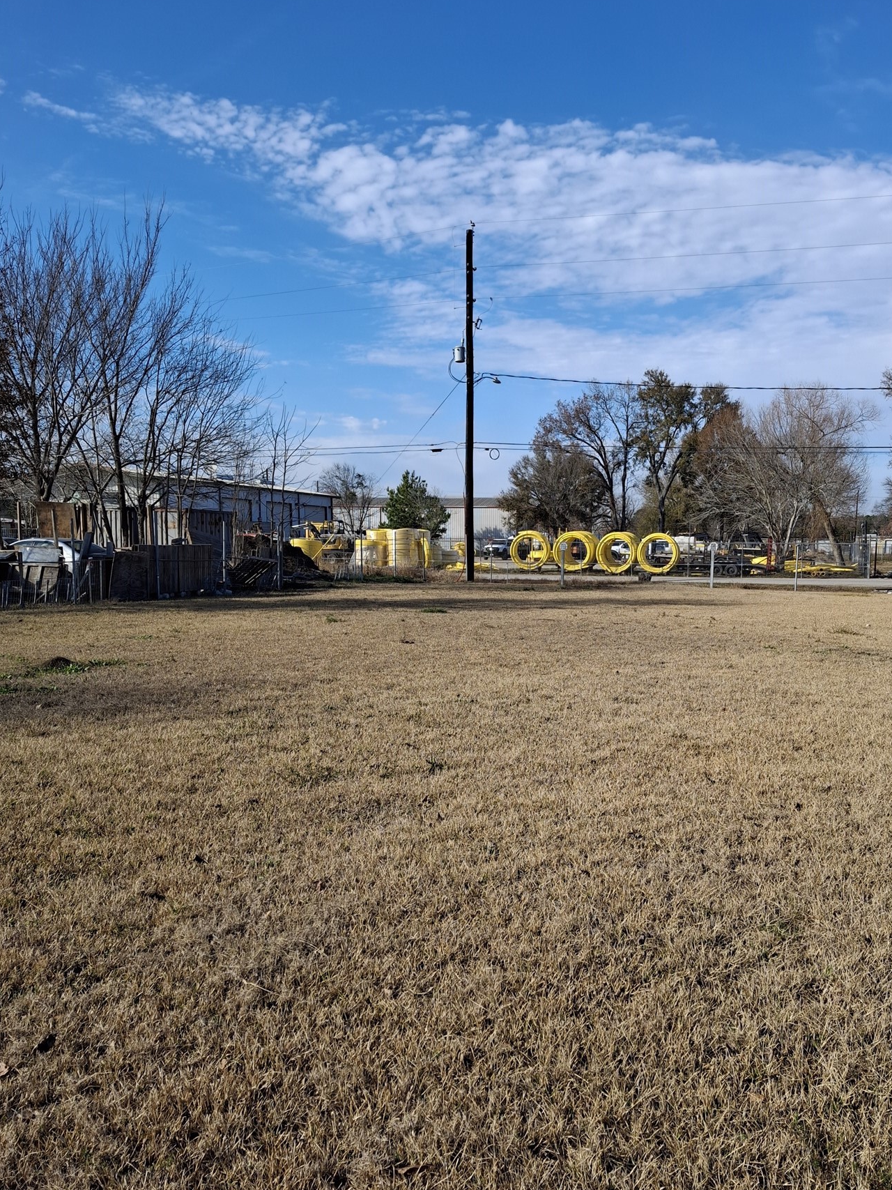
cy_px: 671
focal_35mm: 30
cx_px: 488
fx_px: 1031
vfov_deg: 59.8
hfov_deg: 46.7
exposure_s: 1/936
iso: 25
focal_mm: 4.69
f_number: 1.8
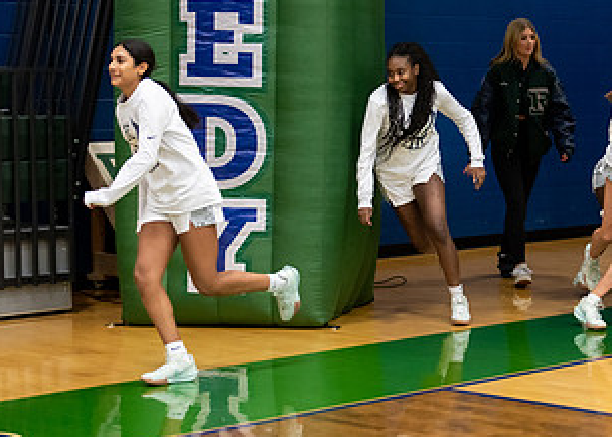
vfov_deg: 14.3
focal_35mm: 100
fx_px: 1738
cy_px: 201
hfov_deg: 19.7
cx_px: 523
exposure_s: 1/1000
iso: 1250
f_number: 1.2
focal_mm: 50
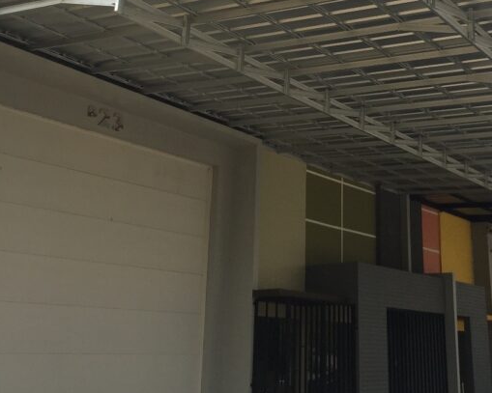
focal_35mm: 57
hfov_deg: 32.4
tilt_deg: +20.1
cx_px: 368
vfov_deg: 26.2
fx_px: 830
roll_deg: -1.2
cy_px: 77
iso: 32
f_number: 2.2
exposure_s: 1/2475
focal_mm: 4.15
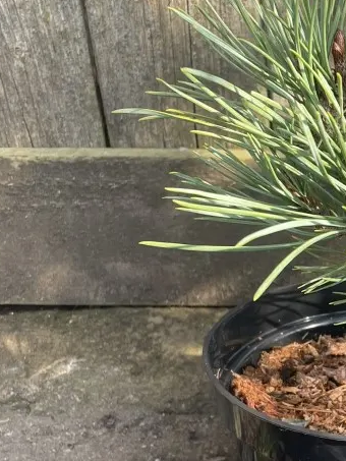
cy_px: 253
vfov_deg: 31.2
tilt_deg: -28.0
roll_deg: +0.8
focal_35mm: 62
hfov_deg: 22.1
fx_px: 826
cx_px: 397
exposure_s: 1/359
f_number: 1.6
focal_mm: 4.2
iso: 32
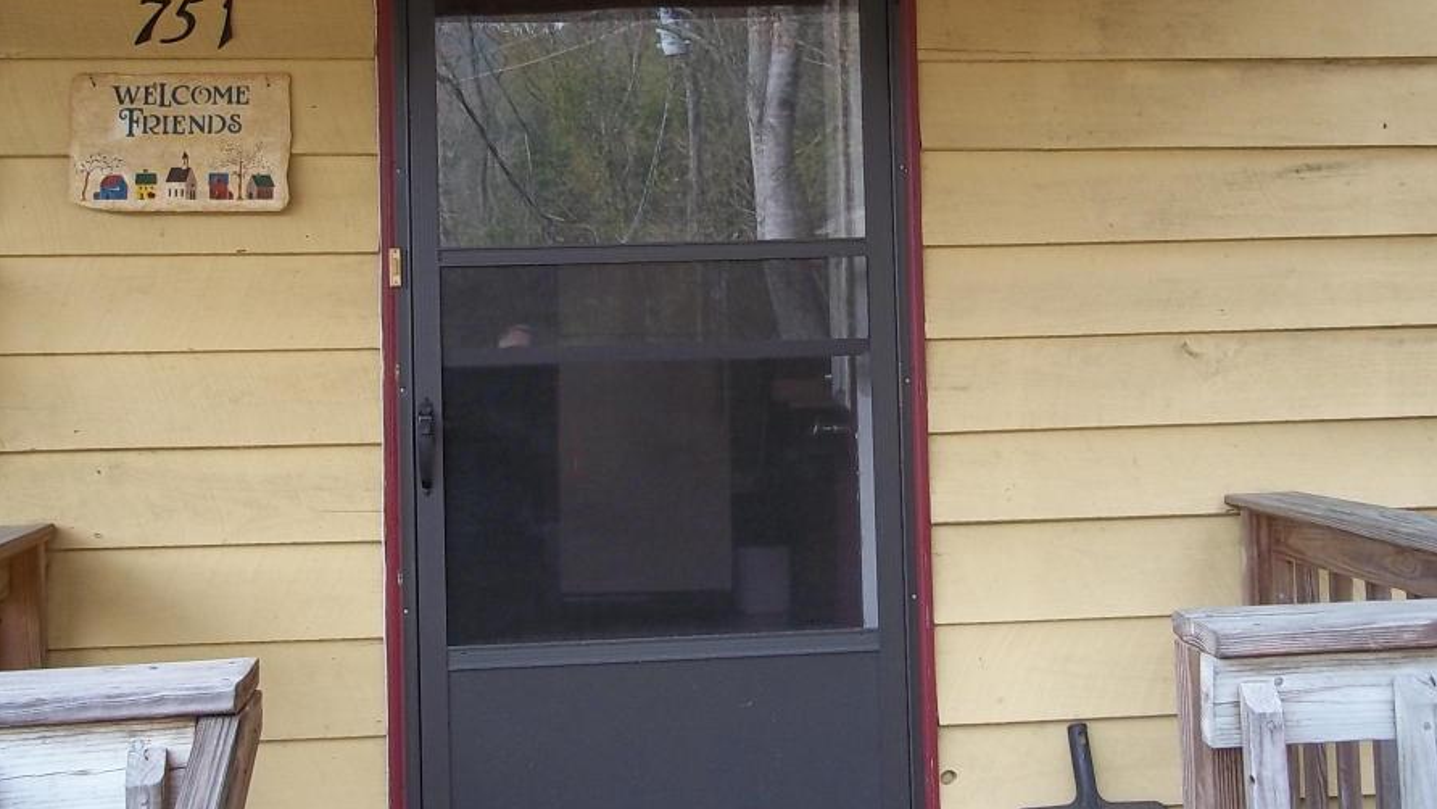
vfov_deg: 26.4
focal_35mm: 45
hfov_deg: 45.4
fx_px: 1715
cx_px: 667
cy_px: 297
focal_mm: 6.5
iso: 80
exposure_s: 1/80
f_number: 3.1
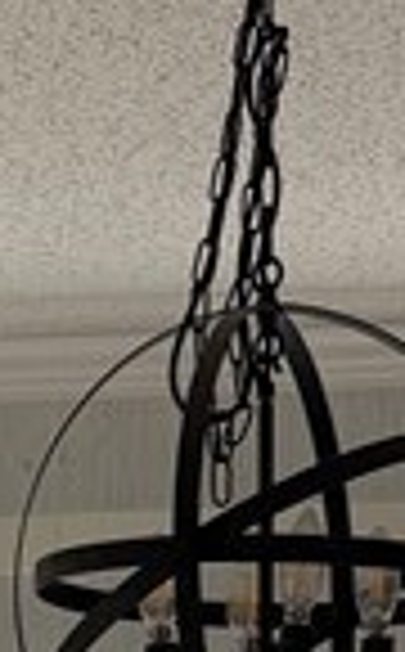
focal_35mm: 180
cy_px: 1821
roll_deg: +2.1
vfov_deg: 9.6
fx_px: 3195
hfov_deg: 7.2
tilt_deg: -8.7
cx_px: -171
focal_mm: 6.76
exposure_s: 1/868
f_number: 1.78
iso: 80
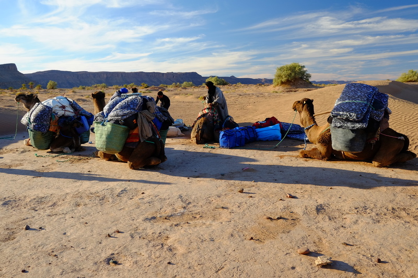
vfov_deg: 37.8
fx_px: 406
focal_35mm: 35
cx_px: 209
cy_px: 139
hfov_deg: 54.4
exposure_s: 1/160
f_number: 8
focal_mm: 23
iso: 400
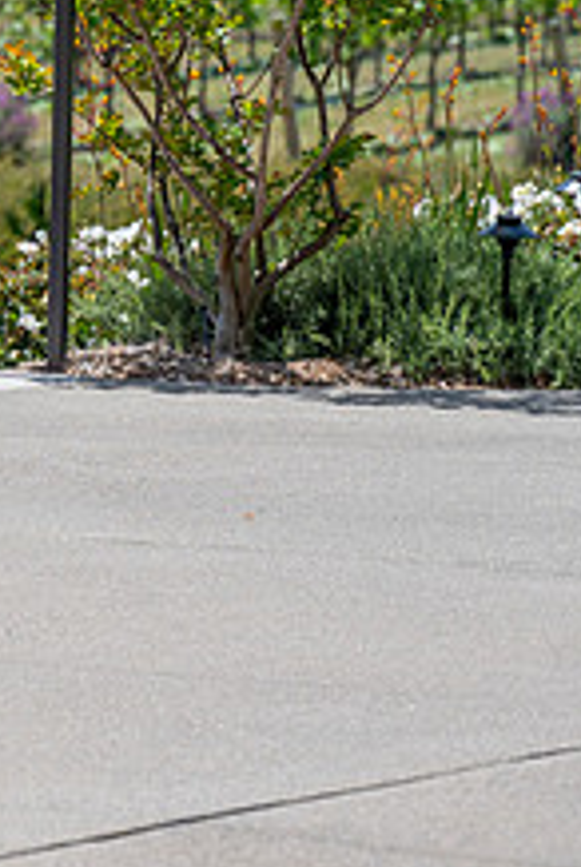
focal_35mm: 332
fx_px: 8011
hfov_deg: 4.1
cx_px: -438
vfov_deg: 6.2
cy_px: 173
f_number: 5.6
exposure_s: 1/2000
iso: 200
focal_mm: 125
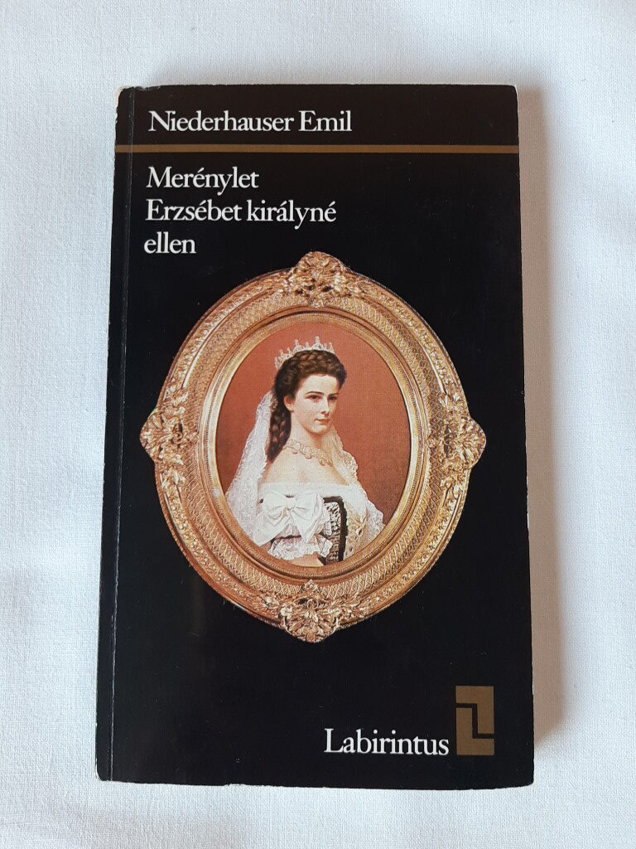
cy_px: 424
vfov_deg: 65.3
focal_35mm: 27
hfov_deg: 51.4
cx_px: 318
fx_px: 661
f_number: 1.7
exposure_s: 1/40
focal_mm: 3.93
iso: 420
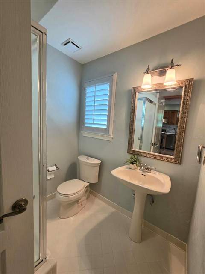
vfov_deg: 106.2
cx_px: 102
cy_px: 137
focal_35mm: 13
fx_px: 103
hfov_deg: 89.9
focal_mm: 2.2
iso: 125
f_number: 1.9
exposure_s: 1/120
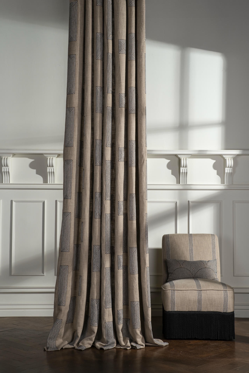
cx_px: 124
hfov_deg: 24.2
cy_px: 186
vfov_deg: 35.6
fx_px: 581
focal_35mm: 56
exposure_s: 1/160
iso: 200
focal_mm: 56
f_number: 9
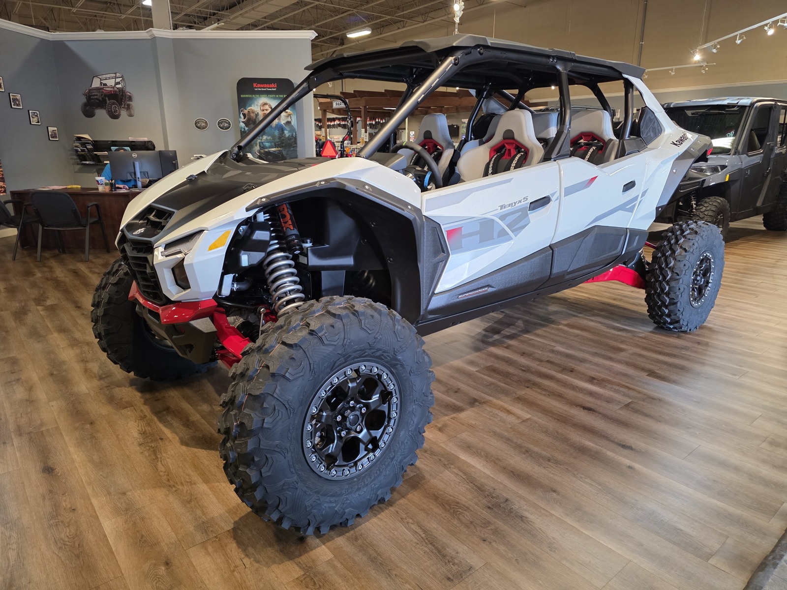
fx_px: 523
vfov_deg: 58.9
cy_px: 295
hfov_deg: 73.9
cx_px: 394
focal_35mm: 23
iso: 500
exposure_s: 1/120
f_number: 1.7
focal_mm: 6.3
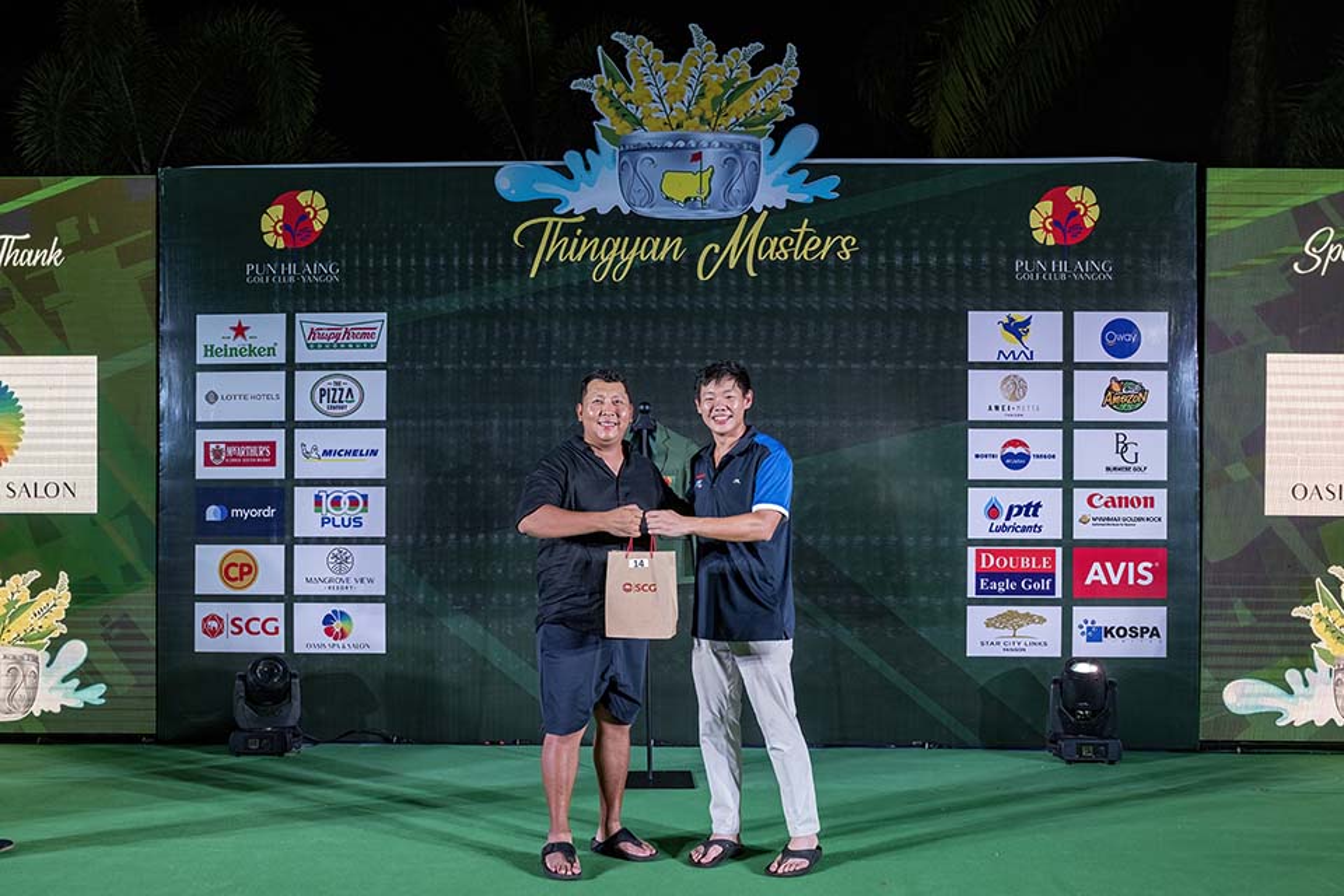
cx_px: 672
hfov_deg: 65.5
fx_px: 1045
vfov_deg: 46.4
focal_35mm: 28
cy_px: 448
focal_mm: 28
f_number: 3.5
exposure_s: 1/200
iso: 560
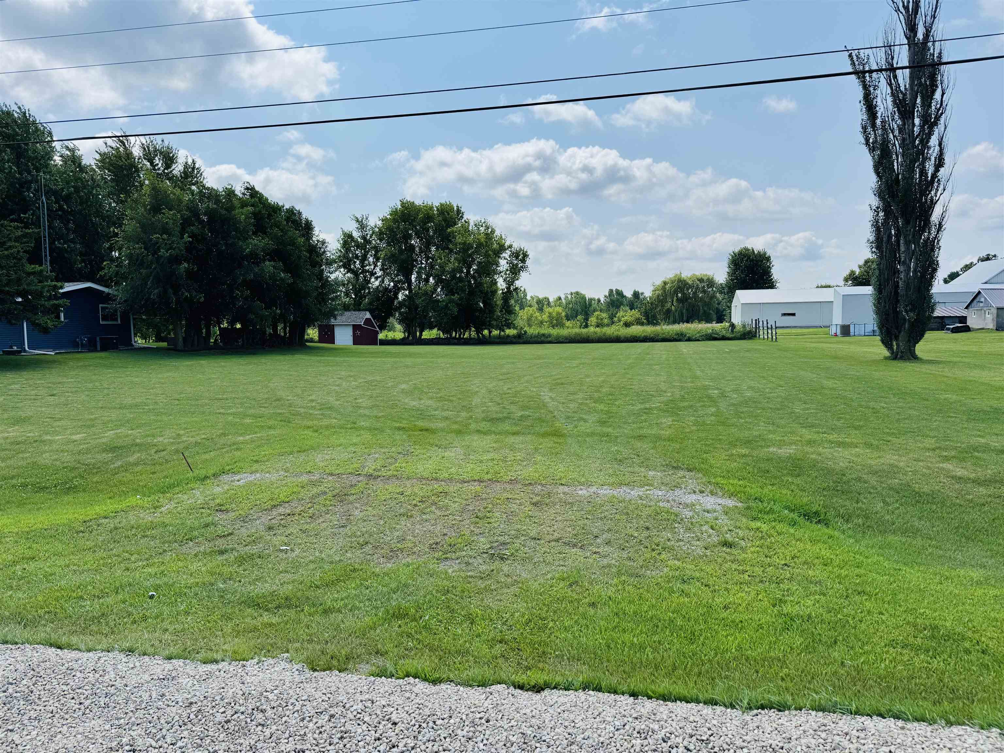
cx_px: 502
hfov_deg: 71.6
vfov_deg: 56.8
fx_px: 696
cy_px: 376
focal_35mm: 24
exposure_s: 1/7937
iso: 80
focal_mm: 6.76
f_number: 1.78
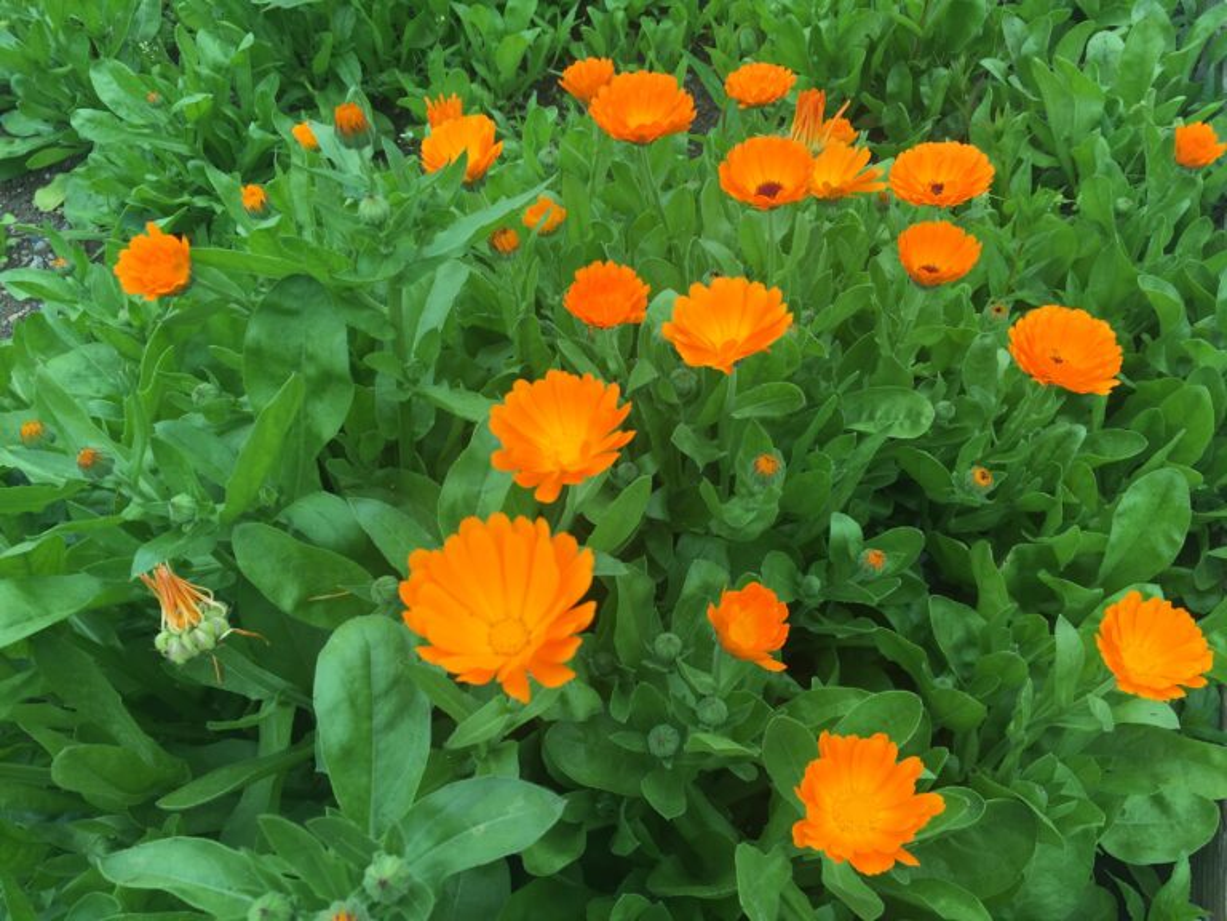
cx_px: 614
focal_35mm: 29
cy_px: 460
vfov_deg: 48.2
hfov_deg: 61.7
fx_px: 1028
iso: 32
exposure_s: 1/388
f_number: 2.2
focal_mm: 4.15
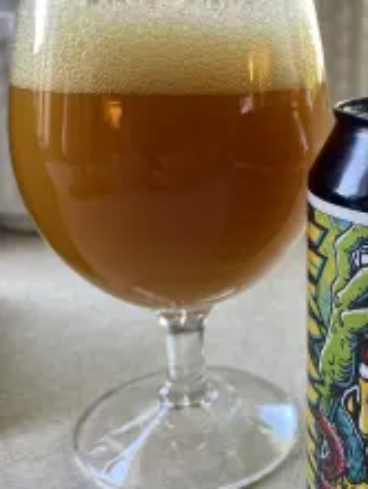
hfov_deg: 30.2
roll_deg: -0.3
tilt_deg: -14.5
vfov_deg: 40.3
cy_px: 212
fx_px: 666
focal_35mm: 47
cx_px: 295
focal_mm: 4.25
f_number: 1.8
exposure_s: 1/100
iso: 80
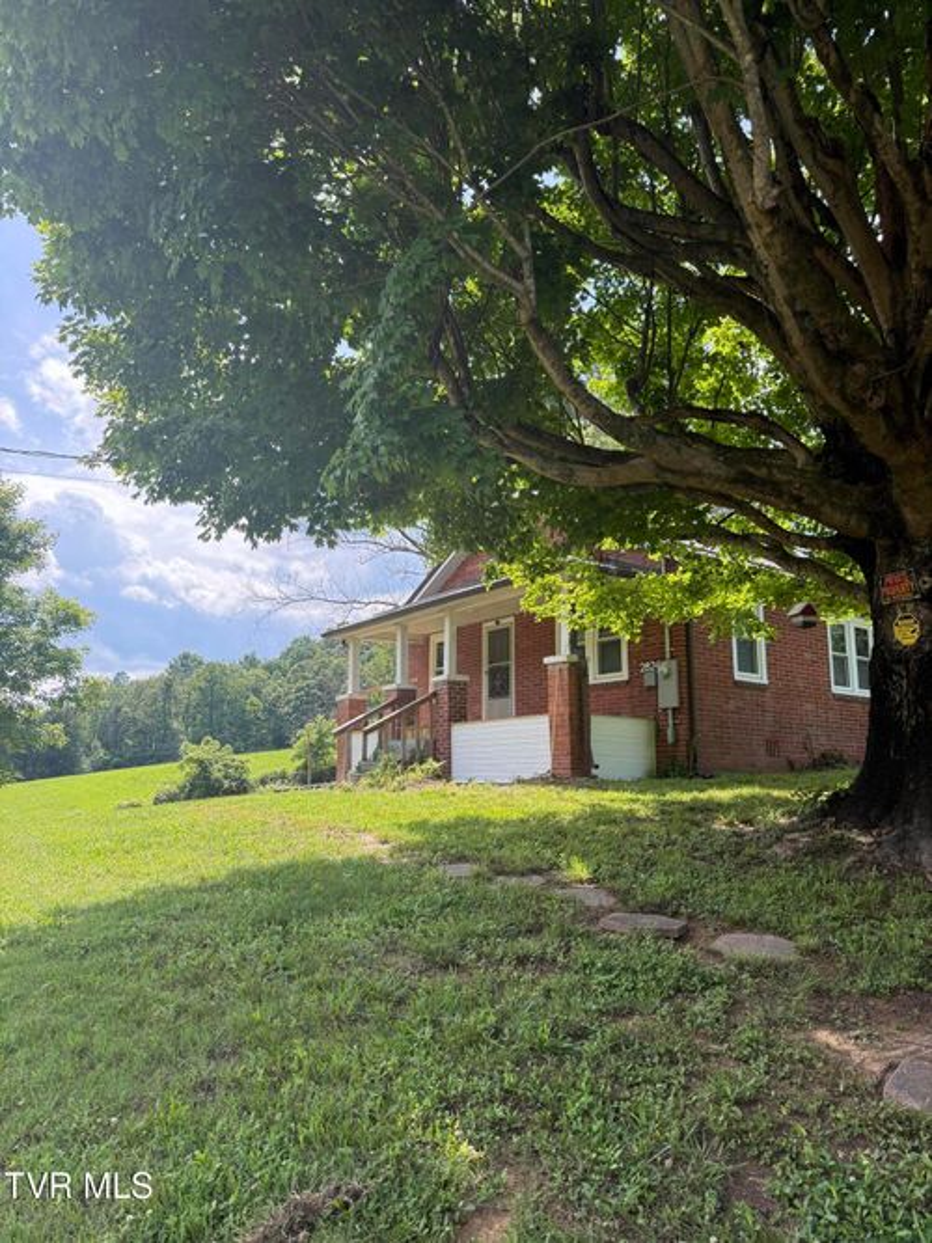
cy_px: 622
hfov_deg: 56.8
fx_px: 862
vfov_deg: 71.6
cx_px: 466
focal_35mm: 24
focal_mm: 6.76
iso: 100
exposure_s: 1/1271
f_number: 1.78
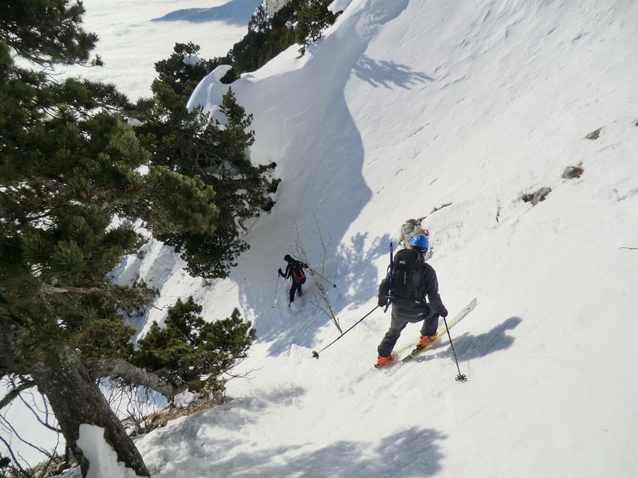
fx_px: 442
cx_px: 319
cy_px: 239
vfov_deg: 56.8
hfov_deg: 71.6
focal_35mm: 24
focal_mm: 4.3
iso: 64
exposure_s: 1/500
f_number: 7.5
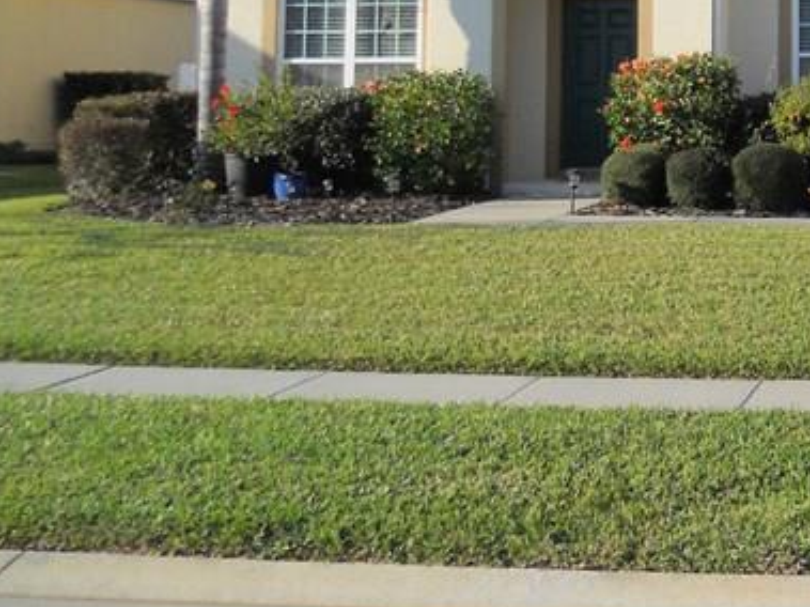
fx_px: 1708
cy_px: -120
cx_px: 1004
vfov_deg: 19.0
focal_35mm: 73
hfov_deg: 24.0
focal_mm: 4.9
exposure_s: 1/1000
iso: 80
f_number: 3.2
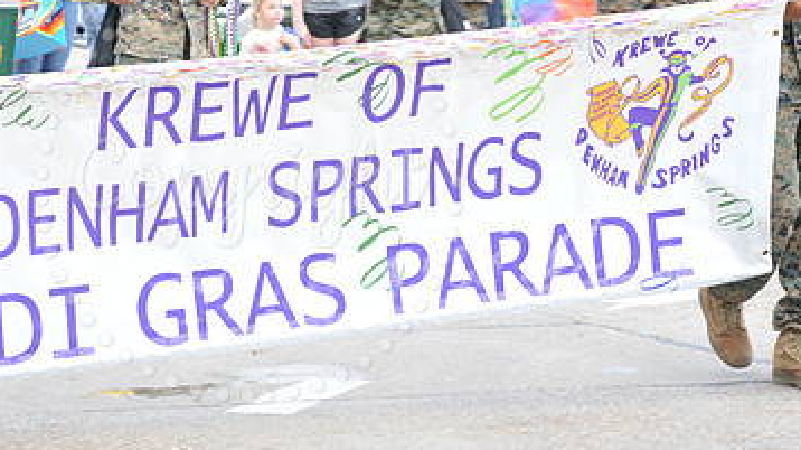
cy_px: 186
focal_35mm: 246
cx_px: 248
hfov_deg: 8.8
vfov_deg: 4.9
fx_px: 5223
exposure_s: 1/80
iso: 250
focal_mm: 145
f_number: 7.1
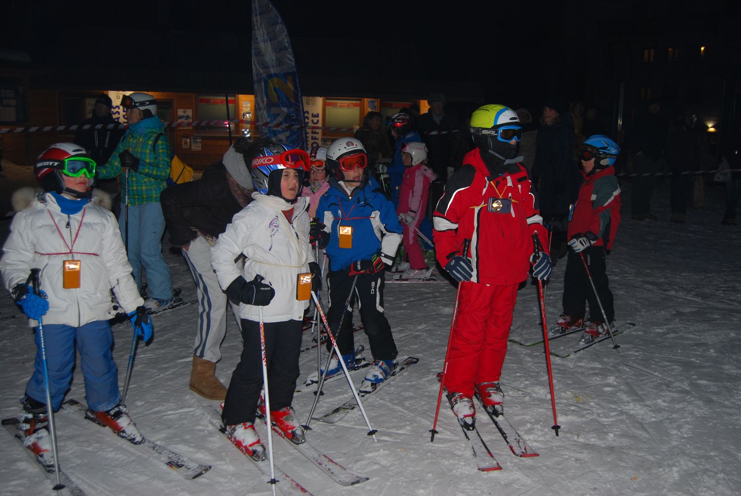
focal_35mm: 33
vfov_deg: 40.1
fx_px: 680
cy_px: 248
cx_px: 370
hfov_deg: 57.2
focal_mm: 22
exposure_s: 1/60
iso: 200
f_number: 3.8
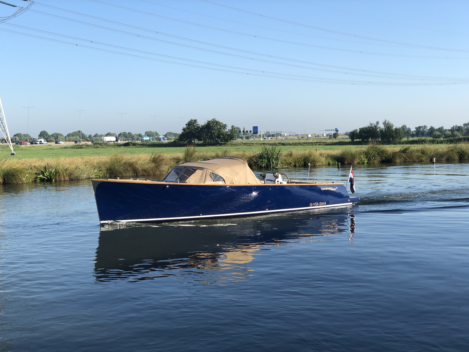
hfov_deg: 36.8
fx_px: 705
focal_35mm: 52
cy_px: 176
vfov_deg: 28.0
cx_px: 234
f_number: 2.4
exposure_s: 1/517
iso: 16
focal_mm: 6
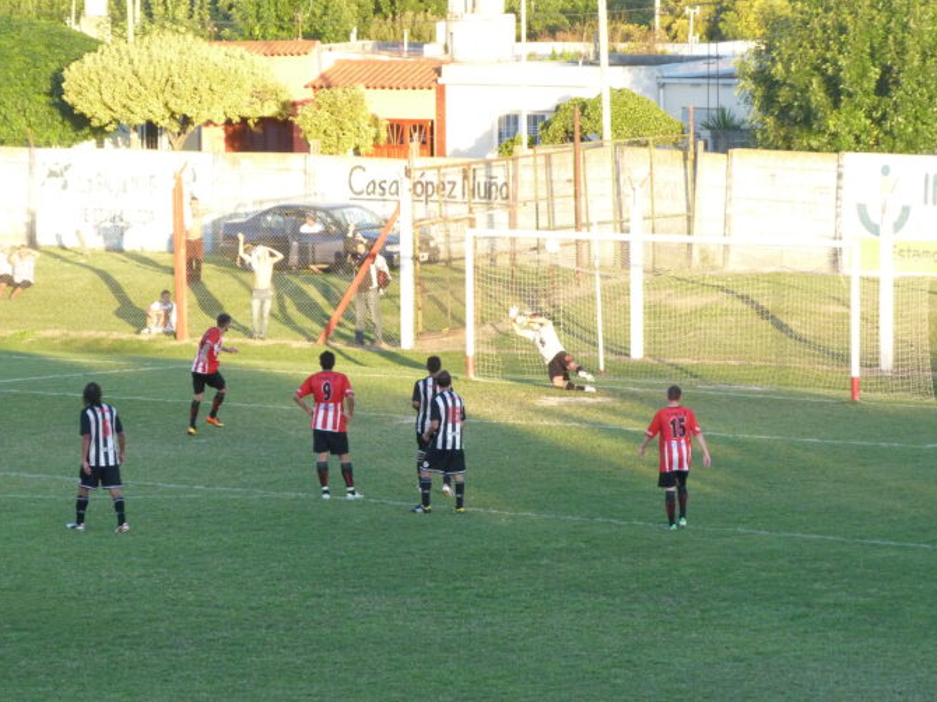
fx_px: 5276
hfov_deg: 10.1
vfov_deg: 7.6
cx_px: 432
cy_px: 389
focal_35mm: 195
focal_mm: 30.7
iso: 400
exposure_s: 1/250
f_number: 3.8
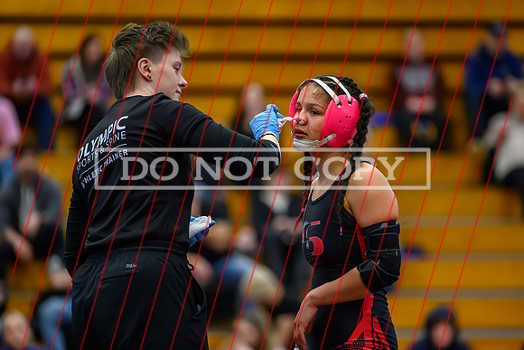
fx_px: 3370
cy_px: 166
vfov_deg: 5.9
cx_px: 303
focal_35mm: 231
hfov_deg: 8.9
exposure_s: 1/500
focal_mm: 200
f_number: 2.8
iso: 10000
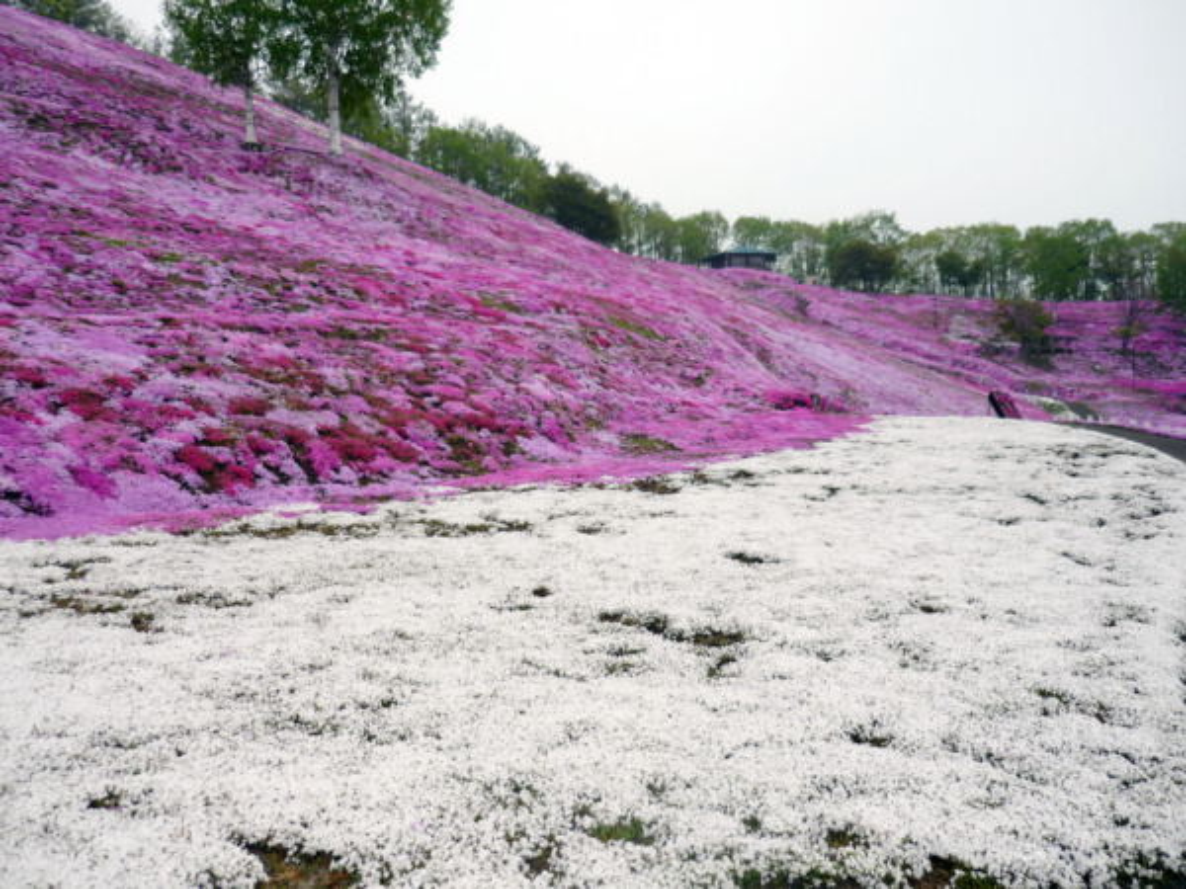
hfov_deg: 55.4
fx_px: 1131
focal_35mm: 33
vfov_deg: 42.9
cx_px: 593
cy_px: 444
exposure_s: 1/200
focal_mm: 5.5
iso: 100
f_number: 2.8
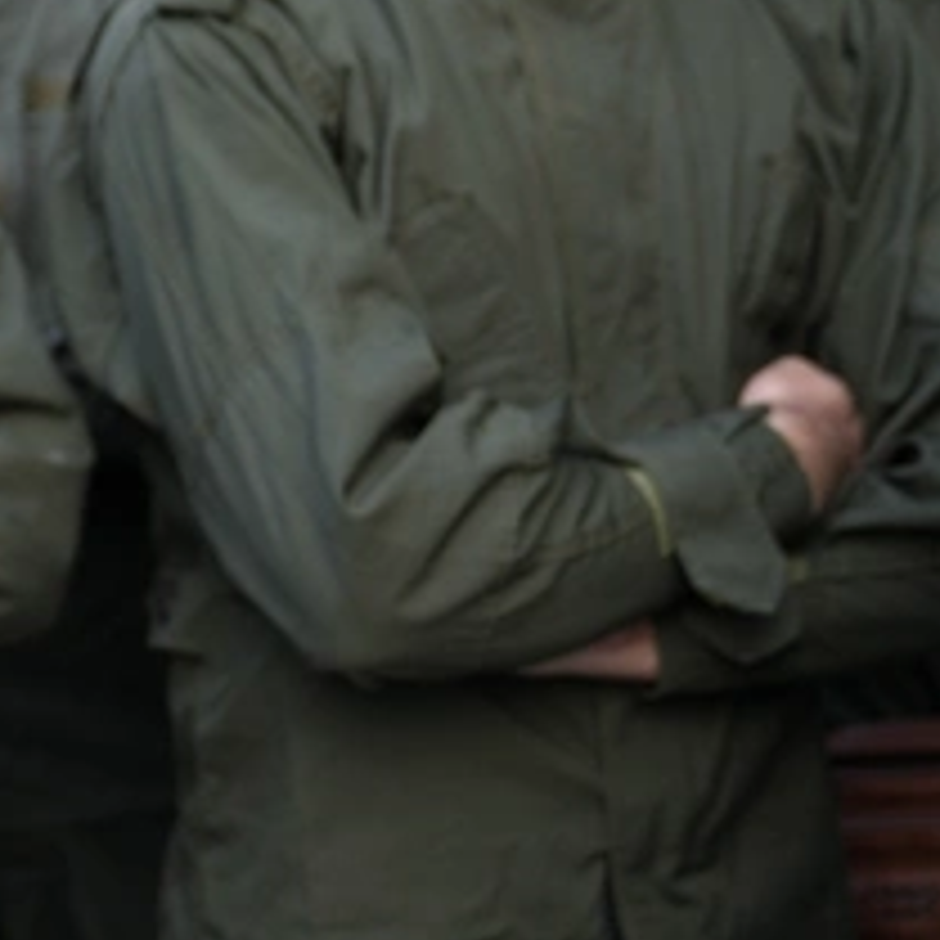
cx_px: -504
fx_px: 2919
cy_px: 223
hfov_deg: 16.5
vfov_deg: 18.2
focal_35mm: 95
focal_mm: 36
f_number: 2.8
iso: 250
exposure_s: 1/800
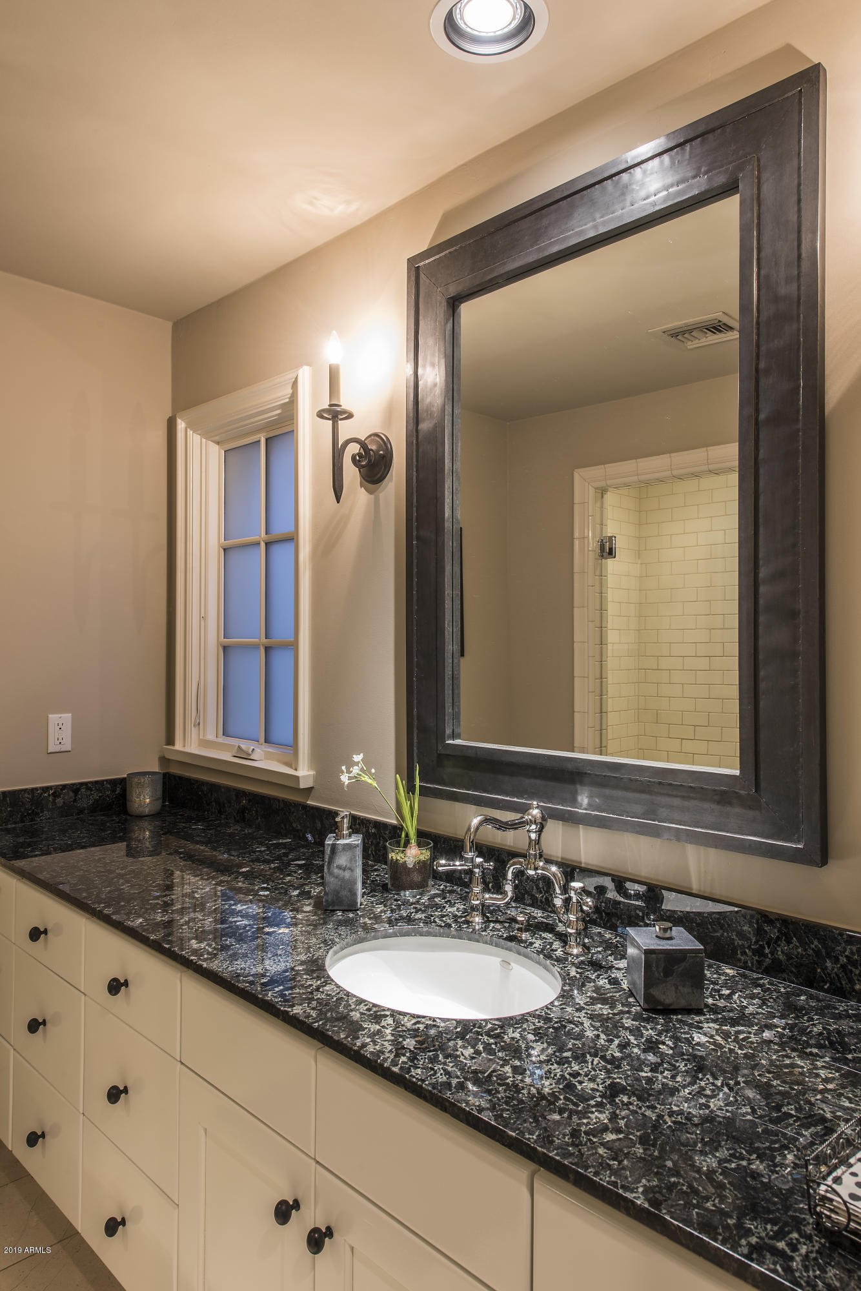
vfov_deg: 73.7
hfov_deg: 53.1
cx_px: 430
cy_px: 646
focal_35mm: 24
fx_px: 861
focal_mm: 24
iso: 100
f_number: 11
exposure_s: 1.6
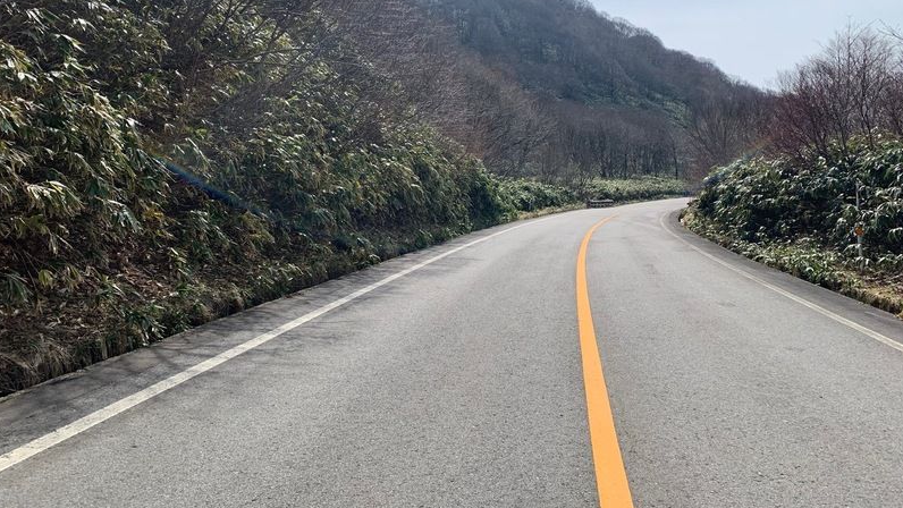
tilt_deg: +2.5
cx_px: 455
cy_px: 174
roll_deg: -0.9
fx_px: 694
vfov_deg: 39.8
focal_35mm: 29
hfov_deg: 66.1
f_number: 1.8
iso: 25
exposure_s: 1/2364
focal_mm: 4.25
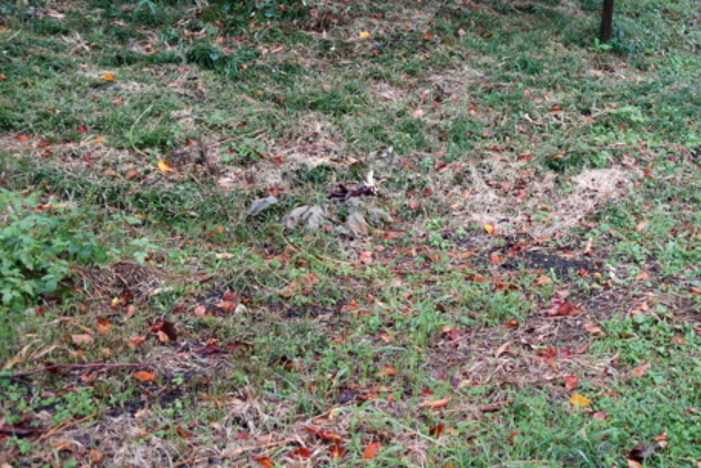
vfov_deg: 27.0
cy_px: 97
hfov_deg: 38.1
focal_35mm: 49
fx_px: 954
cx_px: 606
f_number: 1.8
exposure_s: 1/80
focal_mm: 10.4
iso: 125
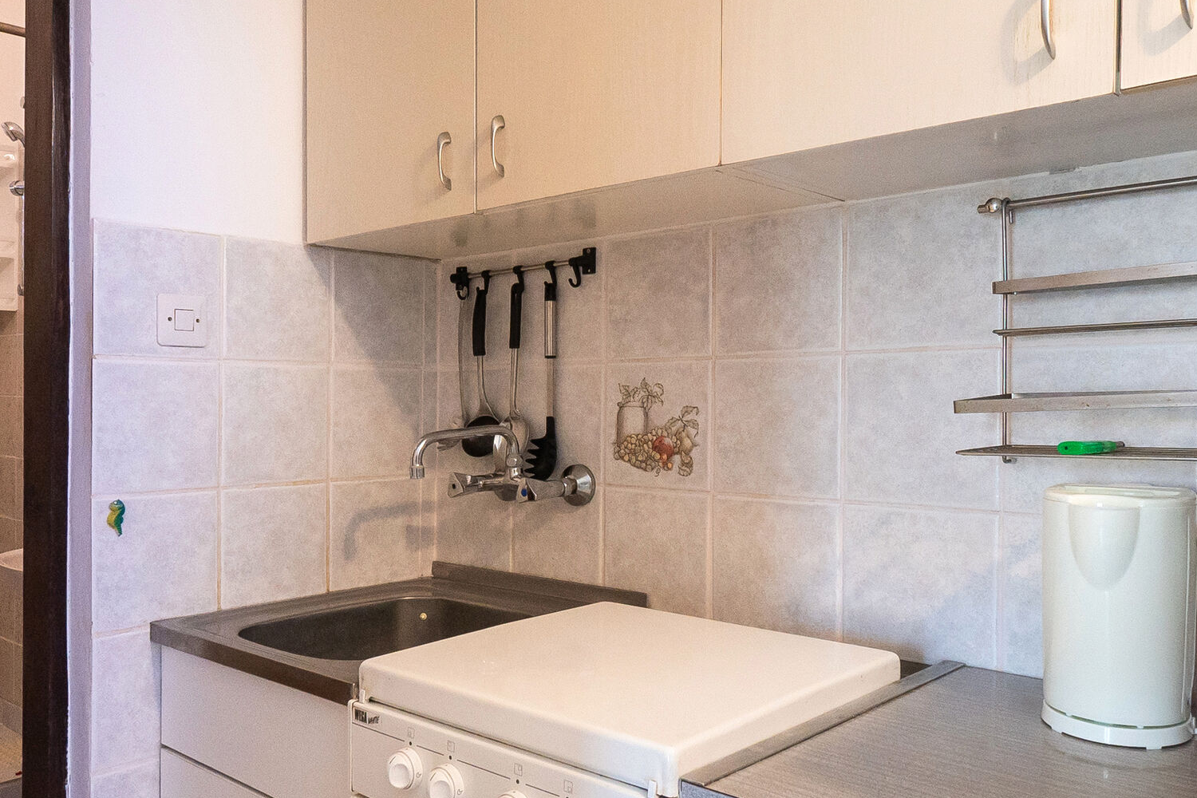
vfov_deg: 46.2
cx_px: 511
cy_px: 466
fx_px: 931
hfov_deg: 65.1
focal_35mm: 28
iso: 1000
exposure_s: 1/40
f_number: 8
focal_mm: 10
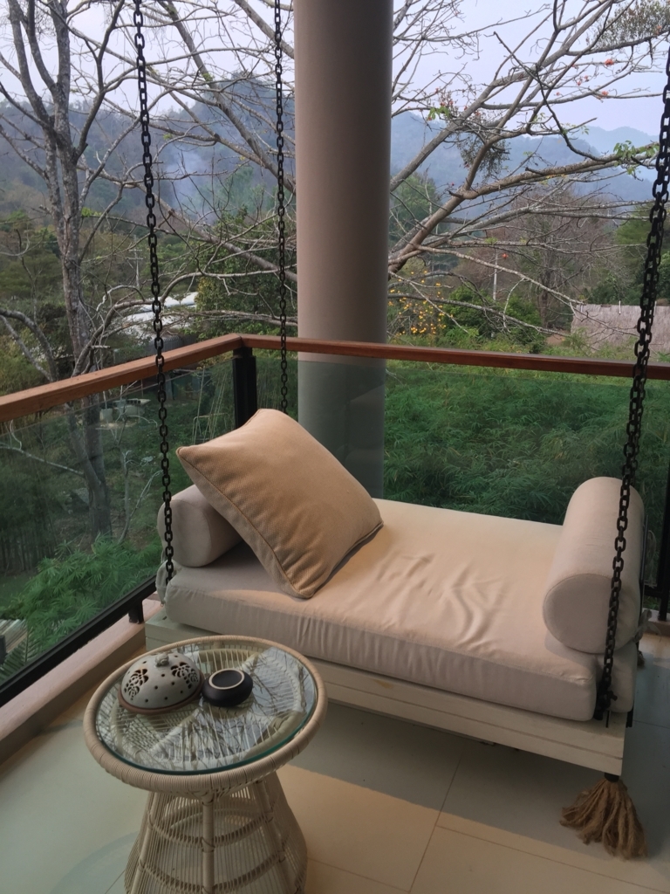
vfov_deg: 61.7
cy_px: 447
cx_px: 335
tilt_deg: -14.4
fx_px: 748
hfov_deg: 48.2
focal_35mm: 29
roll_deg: -0.3
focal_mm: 4.15
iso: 40
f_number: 2.2
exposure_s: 1/50
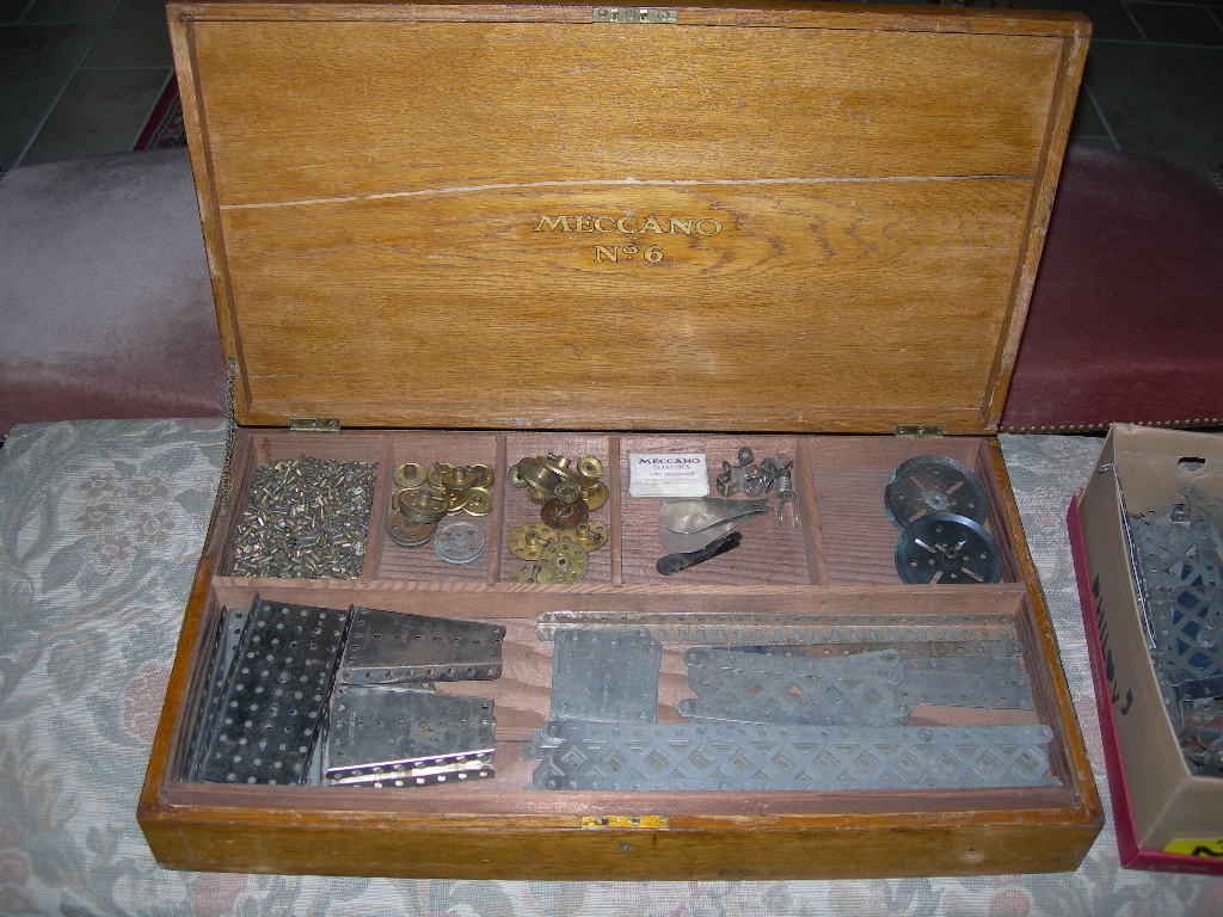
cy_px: 458
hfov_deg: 49.0
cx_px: 612
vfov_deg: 37.7
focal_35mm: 38
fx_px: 1343
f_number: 2.8
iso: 50
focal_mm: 7.8
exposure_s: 1/60.1
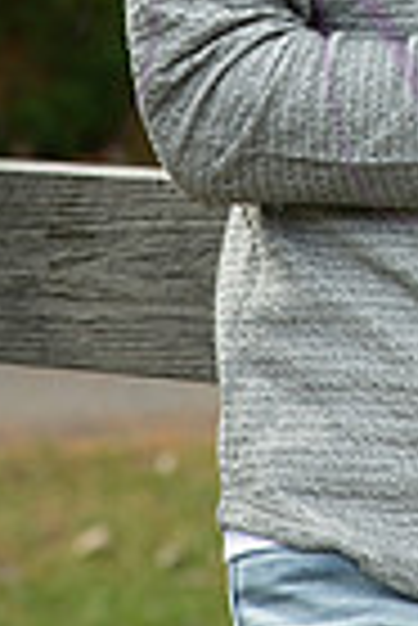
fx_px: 8165
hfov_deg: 2.9
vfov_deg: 4.4
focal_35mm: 470
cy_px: -365
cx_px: 638
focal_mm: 145
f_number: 10
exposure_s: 1/400
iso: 800
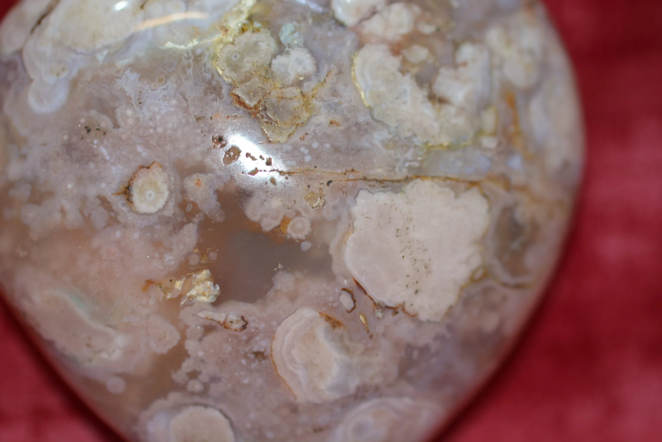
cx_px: 331
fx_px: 2897
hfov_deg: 13.0
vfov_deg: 8.7
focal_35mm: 158
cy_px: 221
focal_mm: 105
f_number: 3.5
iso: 280
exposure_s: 1/60
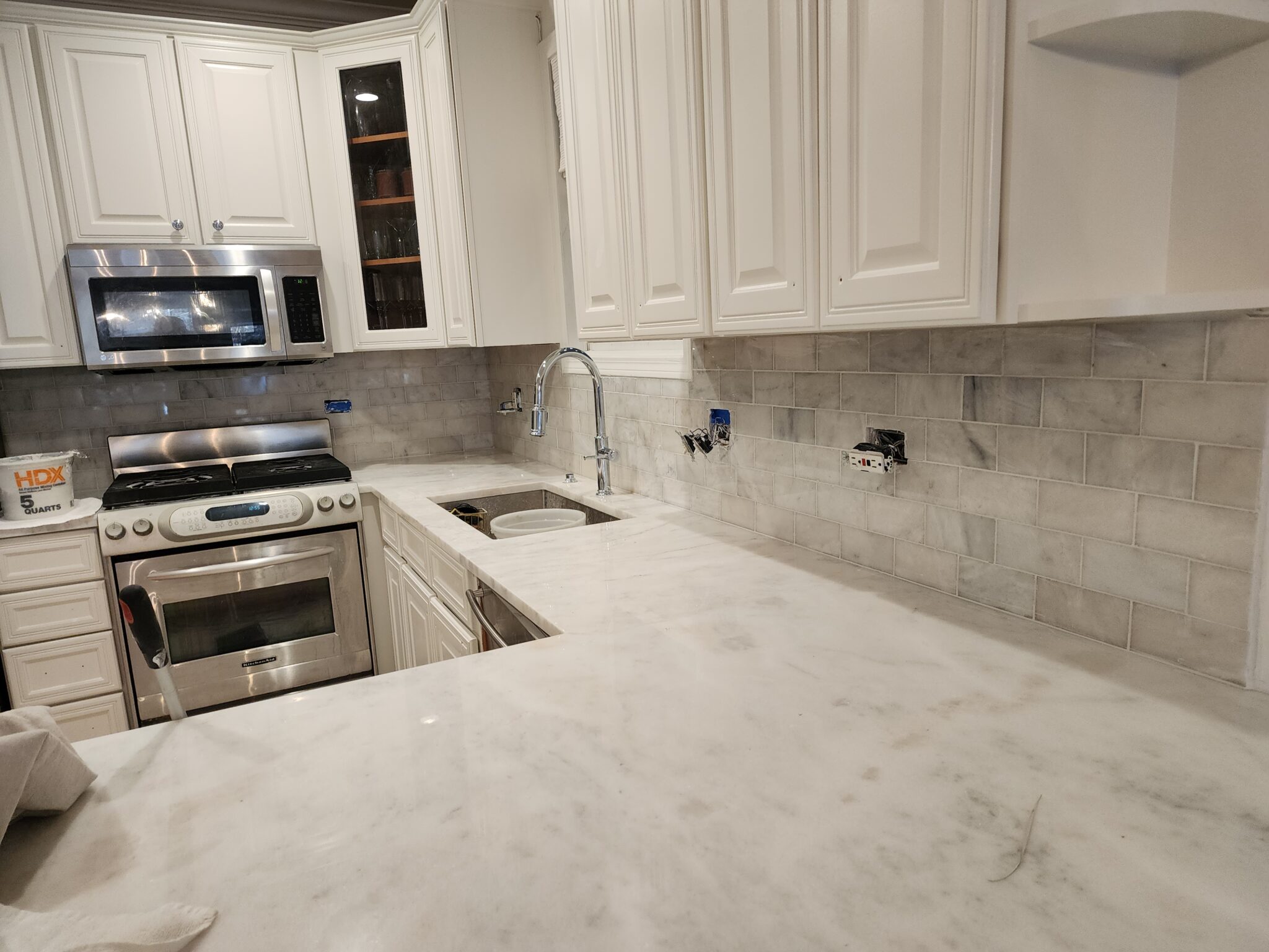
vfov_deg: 58.9
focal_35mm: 23
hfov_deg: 73.9
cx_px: 634
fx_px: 843
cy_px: 476
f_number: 1.8
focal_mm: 6.4
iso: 200
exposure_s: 1/120
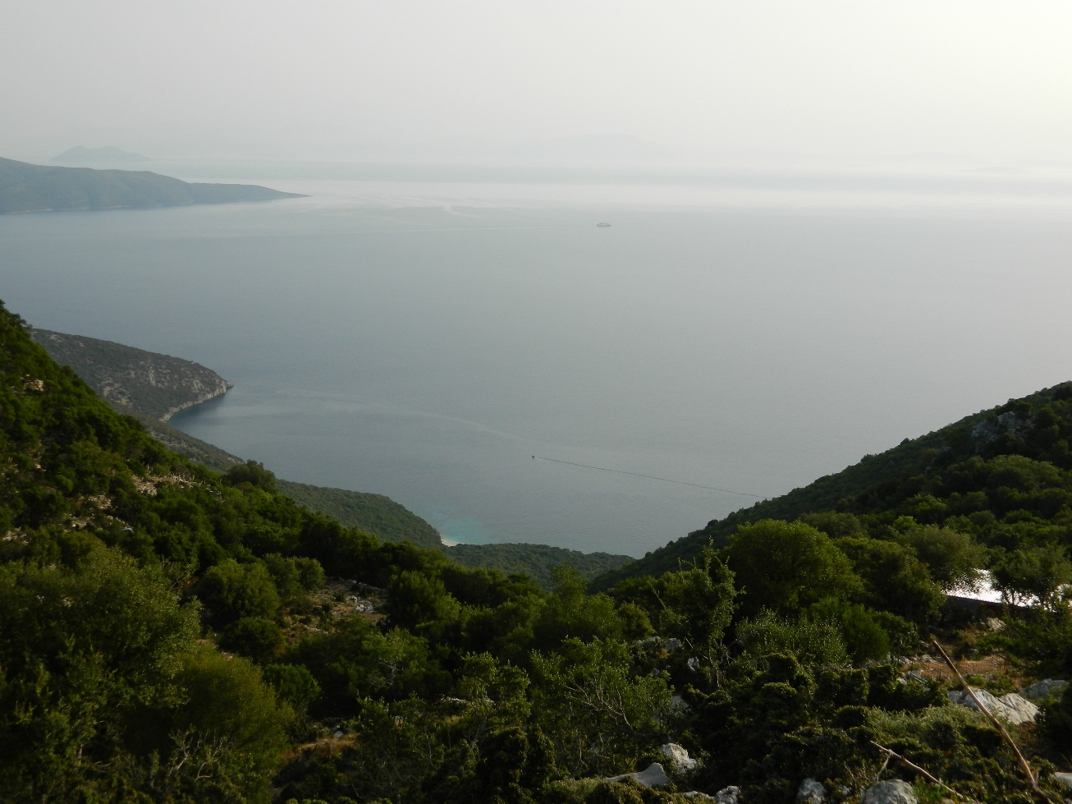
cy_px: 402
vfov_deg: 35.1
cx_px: 536
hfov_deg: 45.8
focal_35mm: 41
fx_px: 1269
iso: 80
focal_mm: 7.3
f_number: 3.5
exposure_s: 1/500
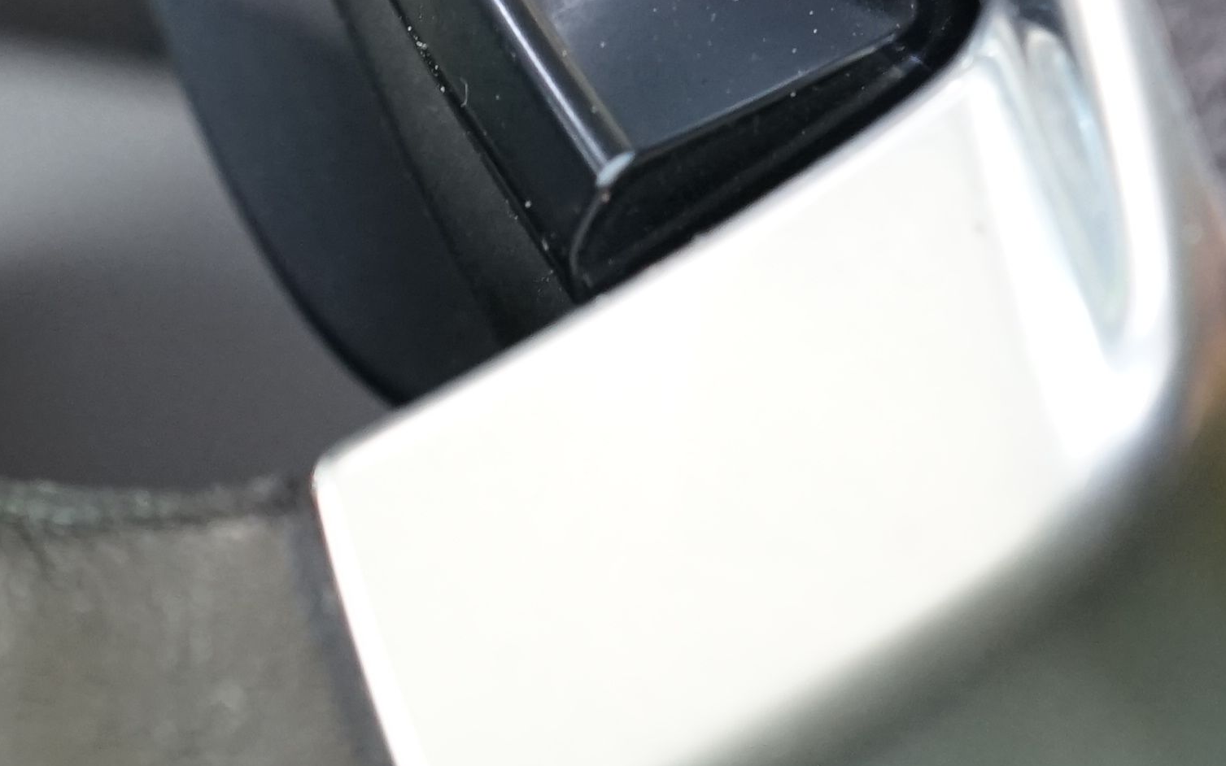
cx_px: 551
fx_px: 4745
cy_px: -329
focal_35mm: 142
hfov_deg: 14.7
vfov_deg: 9.0
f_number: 4.5
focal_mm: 35
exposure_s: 1/20
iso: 1600
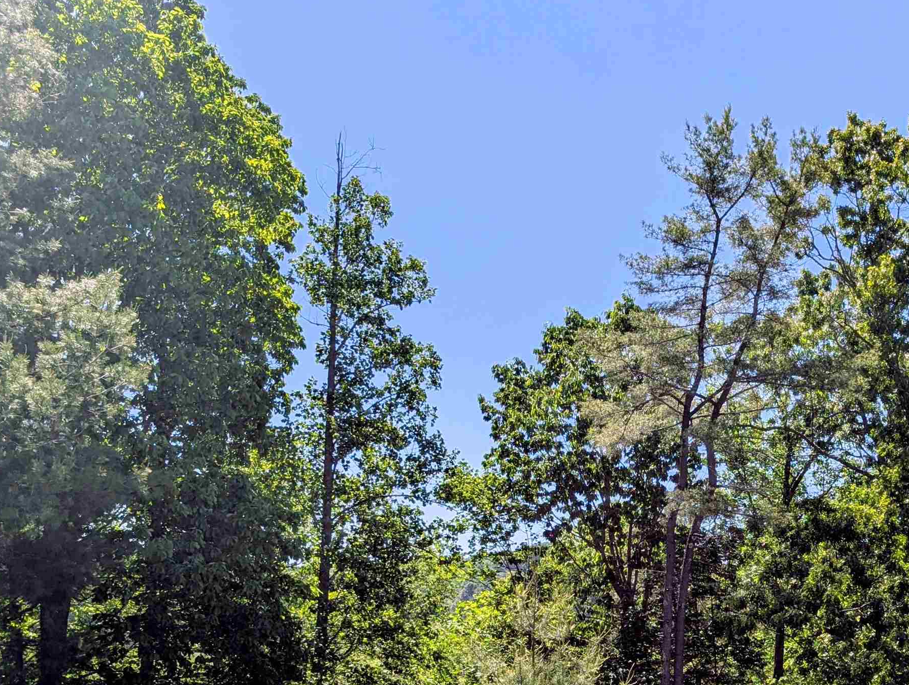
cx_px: 592
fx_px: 1078
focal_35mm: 41
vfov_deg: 33.9
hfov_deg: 45.2
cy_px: 572
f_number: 1.85
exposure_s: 1/2309
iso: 49
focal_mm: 6.81
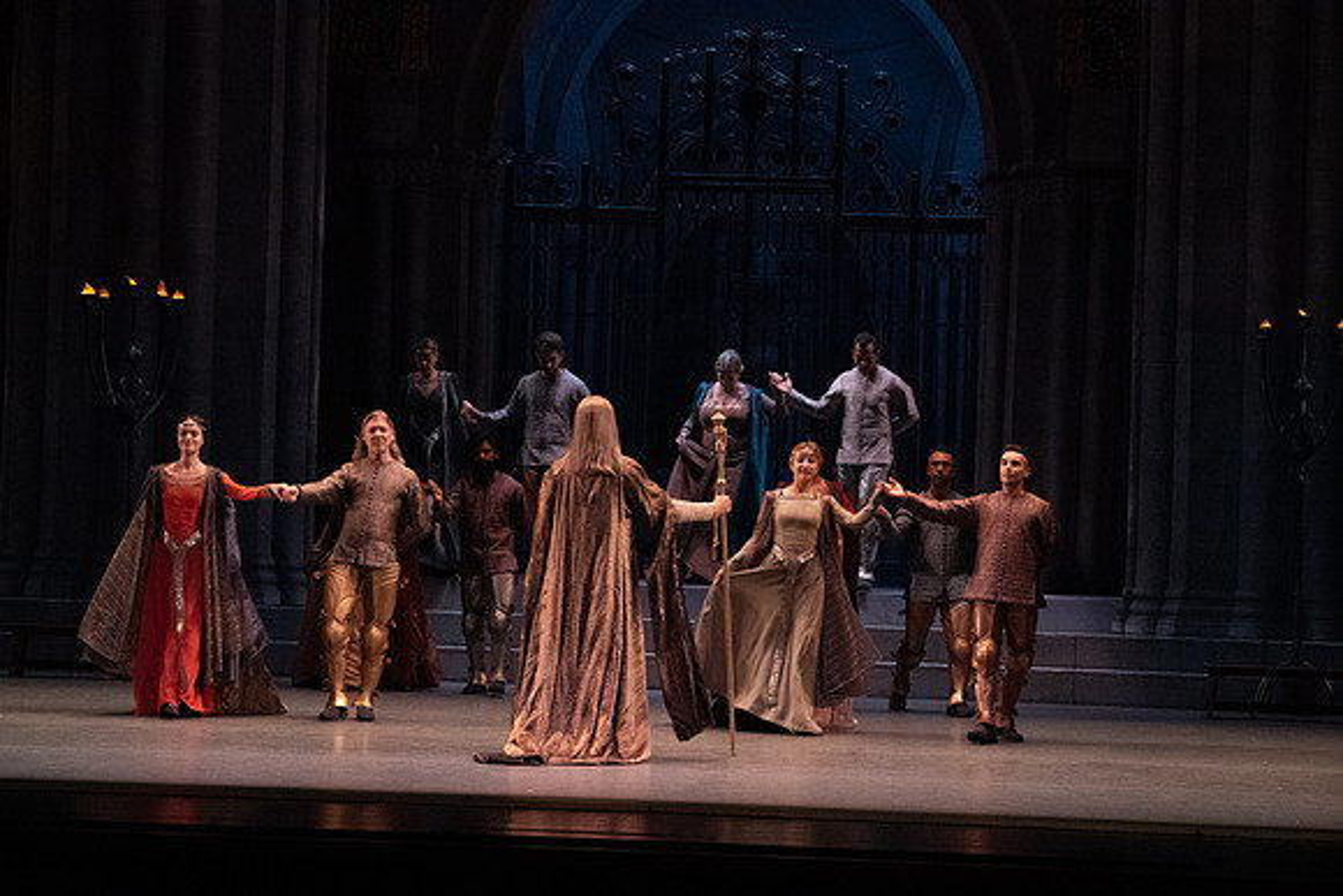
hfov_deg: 16.9
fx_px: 4515
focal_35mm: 121
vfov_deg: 11.3
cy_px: 448
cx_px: 672
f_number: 9
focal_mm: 121
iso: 20000
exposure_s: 1/320
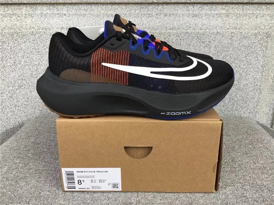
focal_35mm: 31
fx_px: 245
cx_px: 137
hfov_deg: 58.4
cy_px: 102
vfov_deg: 45.4
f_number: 2.4
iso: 25
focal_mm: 3.3
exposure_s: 1/184
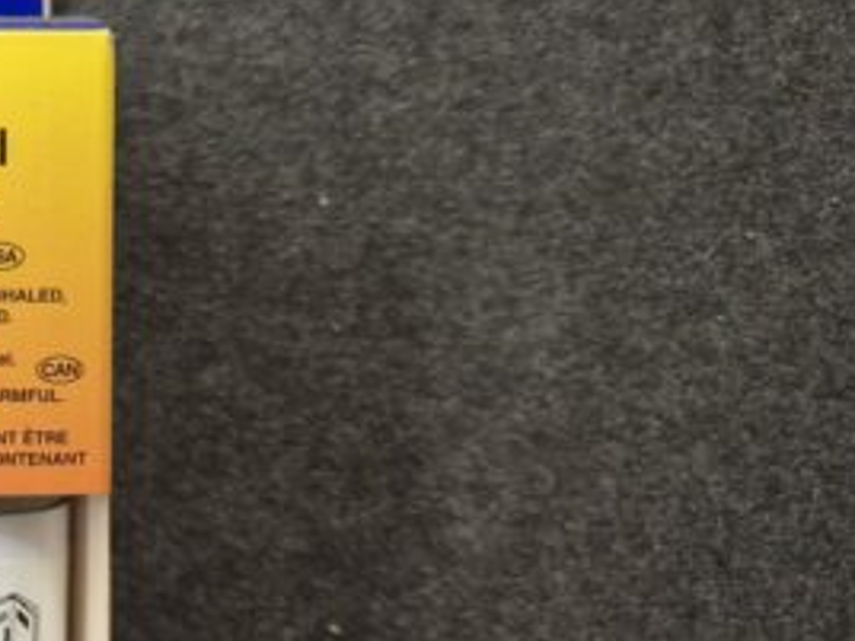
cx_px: -258
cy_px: 260
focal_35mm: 60
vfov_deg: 24.4
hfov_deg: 27.0
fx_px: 1482
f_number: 1.8
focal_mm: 5.4
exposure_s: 1/100
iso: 800
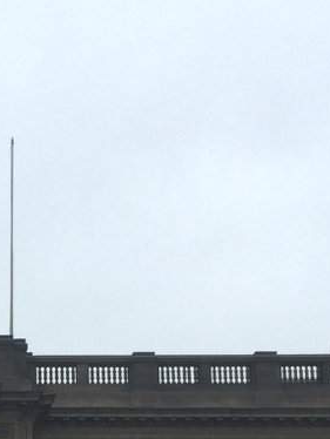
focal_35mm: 124
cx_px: -171
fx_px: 1574
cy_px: 534
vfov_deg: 15.3
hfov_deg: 11.5
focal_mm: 4.15
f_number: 2.2
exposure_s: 1/912
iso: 32
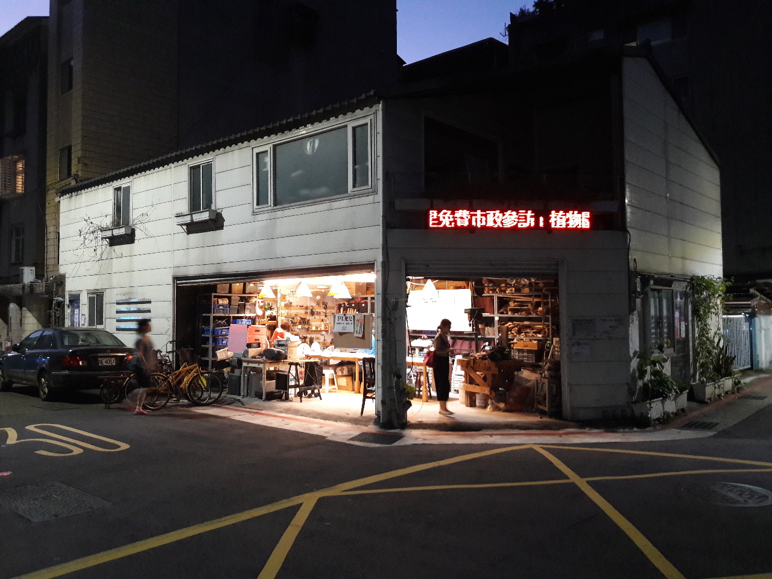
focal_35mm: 28
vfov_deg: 49.7
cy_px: 290
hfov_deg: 63.4
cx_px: 386
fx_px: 624
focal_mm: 3.7
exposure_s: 1/17
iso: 250
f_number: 1.9
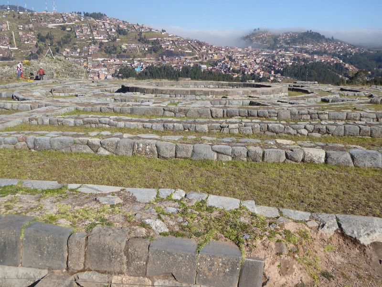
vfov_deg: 39.7
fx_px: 397
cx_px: 191
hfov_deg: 51.4
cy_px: 144
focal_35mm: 36
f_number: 3.7
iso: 80
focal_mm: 6.3
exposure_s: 1/640
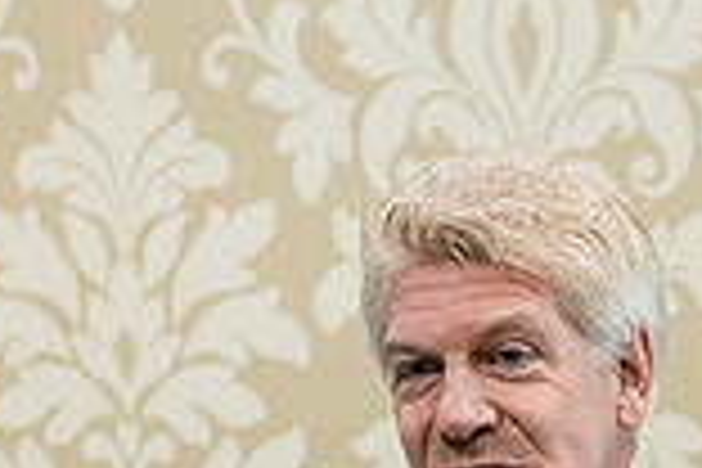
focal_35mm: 1112
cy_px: 781
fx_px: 21682
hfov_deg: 1.9
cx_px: 662
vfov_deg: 1.2
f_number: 3.5
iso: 3200
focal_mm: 200
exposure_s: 1/200
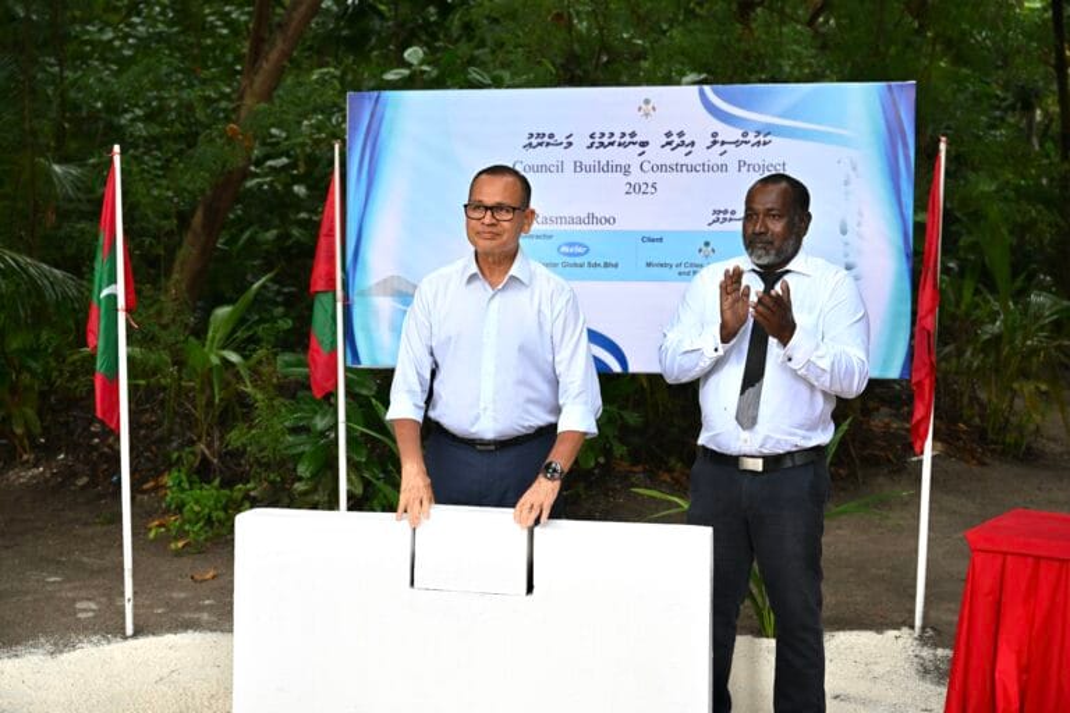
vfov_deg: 29.2
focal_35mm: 46
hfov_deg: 42.7
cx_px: 535
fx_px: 1367
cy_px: 356
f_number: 4
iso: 2000
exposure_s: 1/200
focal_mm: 46
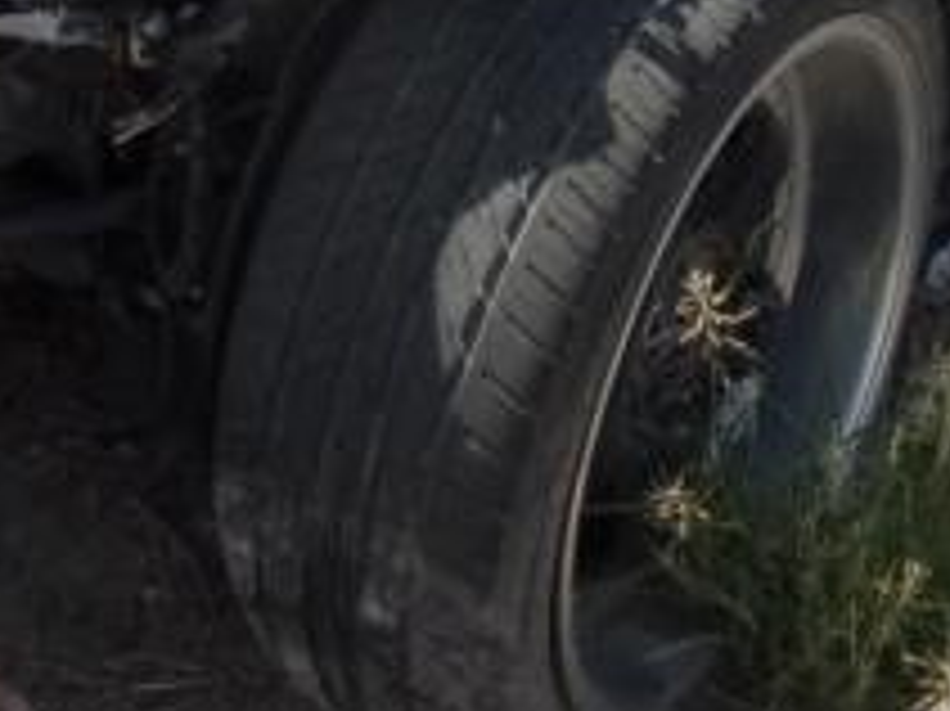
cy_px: -288
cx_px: 464
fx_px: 2496
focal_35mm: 91
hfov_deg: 21.5
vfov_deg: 15.2
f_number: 3.3
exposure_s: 1/750
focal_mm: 4.3
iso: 80
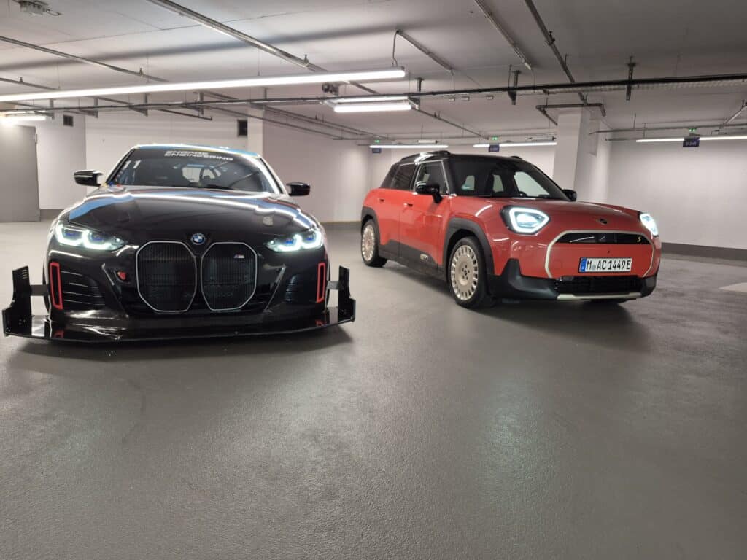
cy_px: 280
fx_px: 496
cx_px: 374
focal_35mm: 23
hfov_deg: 73.9
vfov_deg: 58.9
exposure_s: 1/61
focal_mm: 5.4
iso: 250
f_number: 1.8
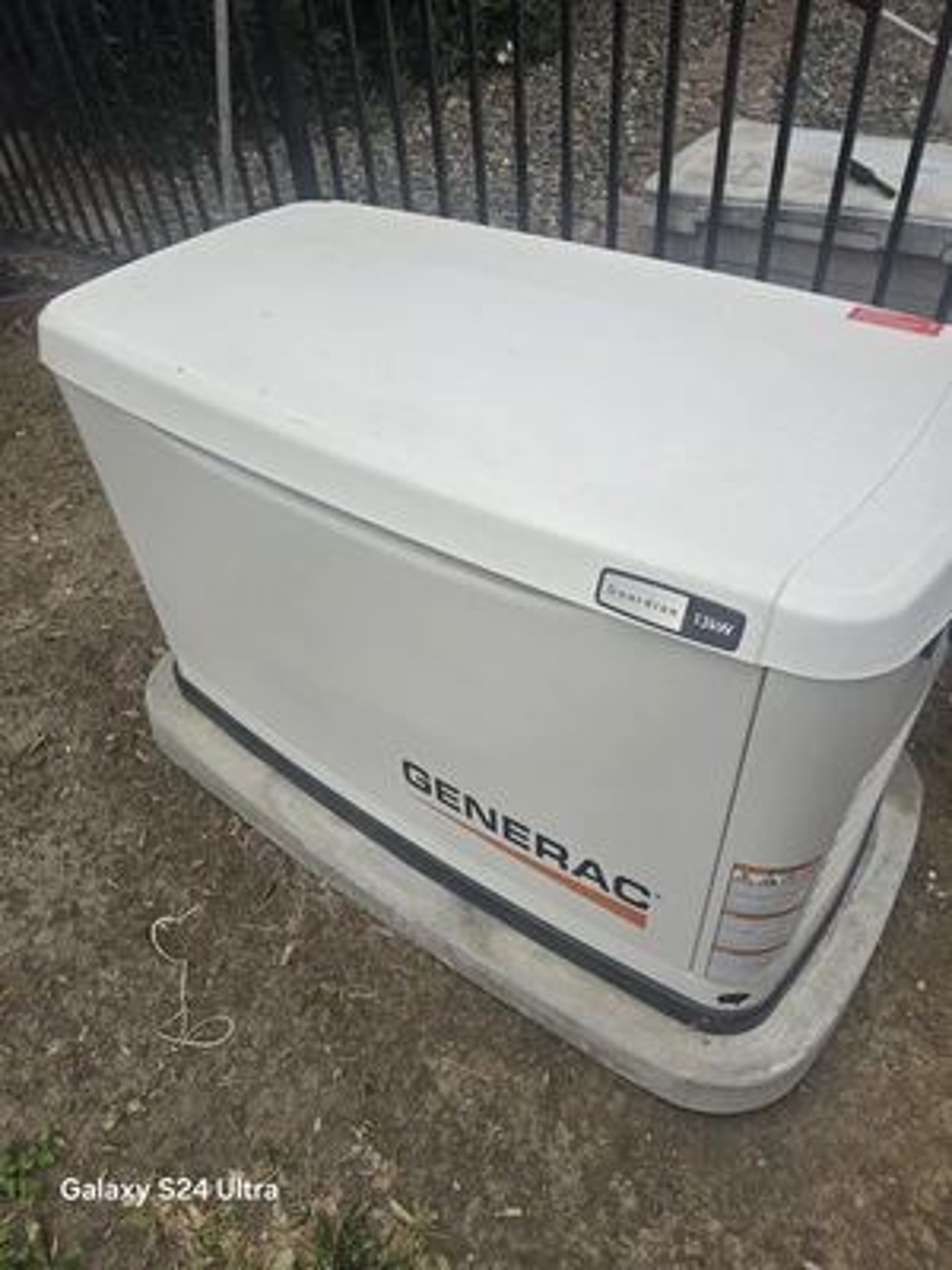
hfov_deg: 58.9
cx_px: 476
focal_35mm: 23
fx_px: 843
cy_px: 635
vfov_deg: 73.9
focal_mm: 6.3
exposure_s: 1/337
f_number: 1.7
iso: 12
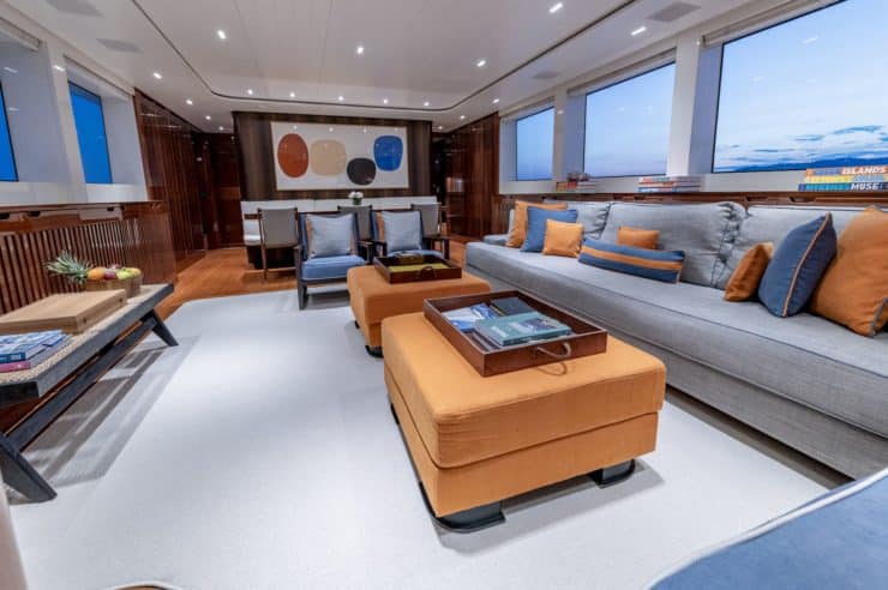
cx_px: 444
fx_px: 345
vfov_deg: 81.1
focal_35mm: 14
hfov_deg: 104.3
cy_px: 295
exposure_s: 1/13
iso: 320
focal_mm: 14
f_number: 6.3
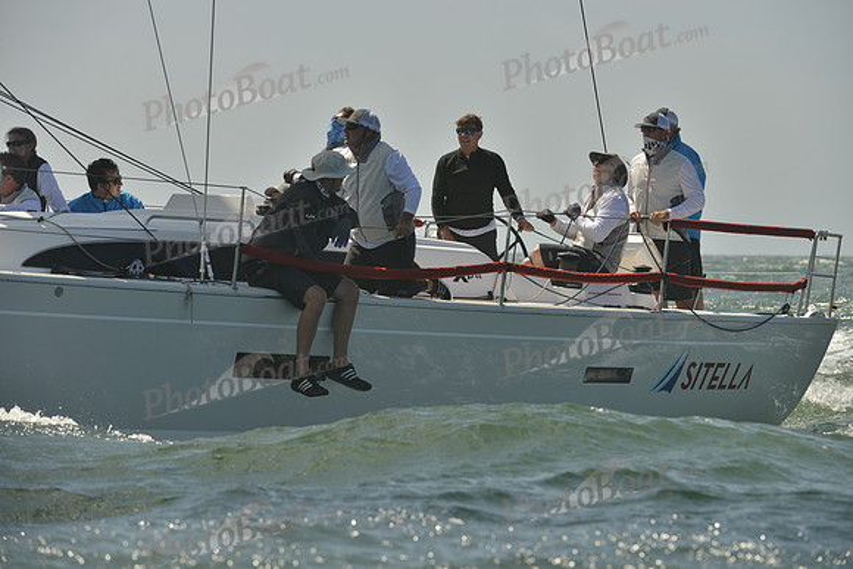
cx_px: 426
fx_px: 4740
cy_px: 284
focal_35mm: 200
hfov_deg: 10.3
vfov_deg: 6.9
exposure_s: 1/1600
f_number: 7.1
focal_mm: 200
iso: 280
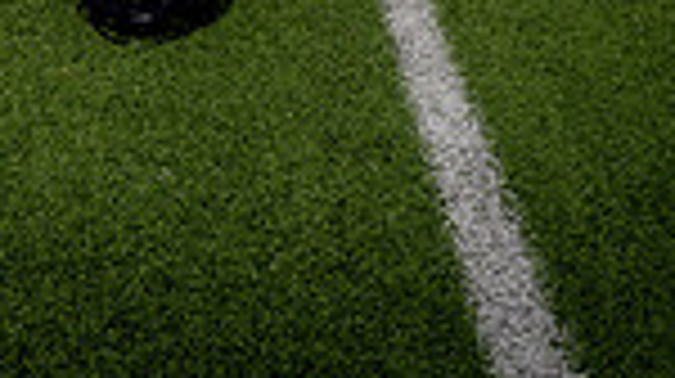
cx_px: 180
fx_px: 1520
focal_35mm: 85
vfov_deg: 11.5
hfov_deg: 24.8
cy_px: -544
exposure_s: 1/250
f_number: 8
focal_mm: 27
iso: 100
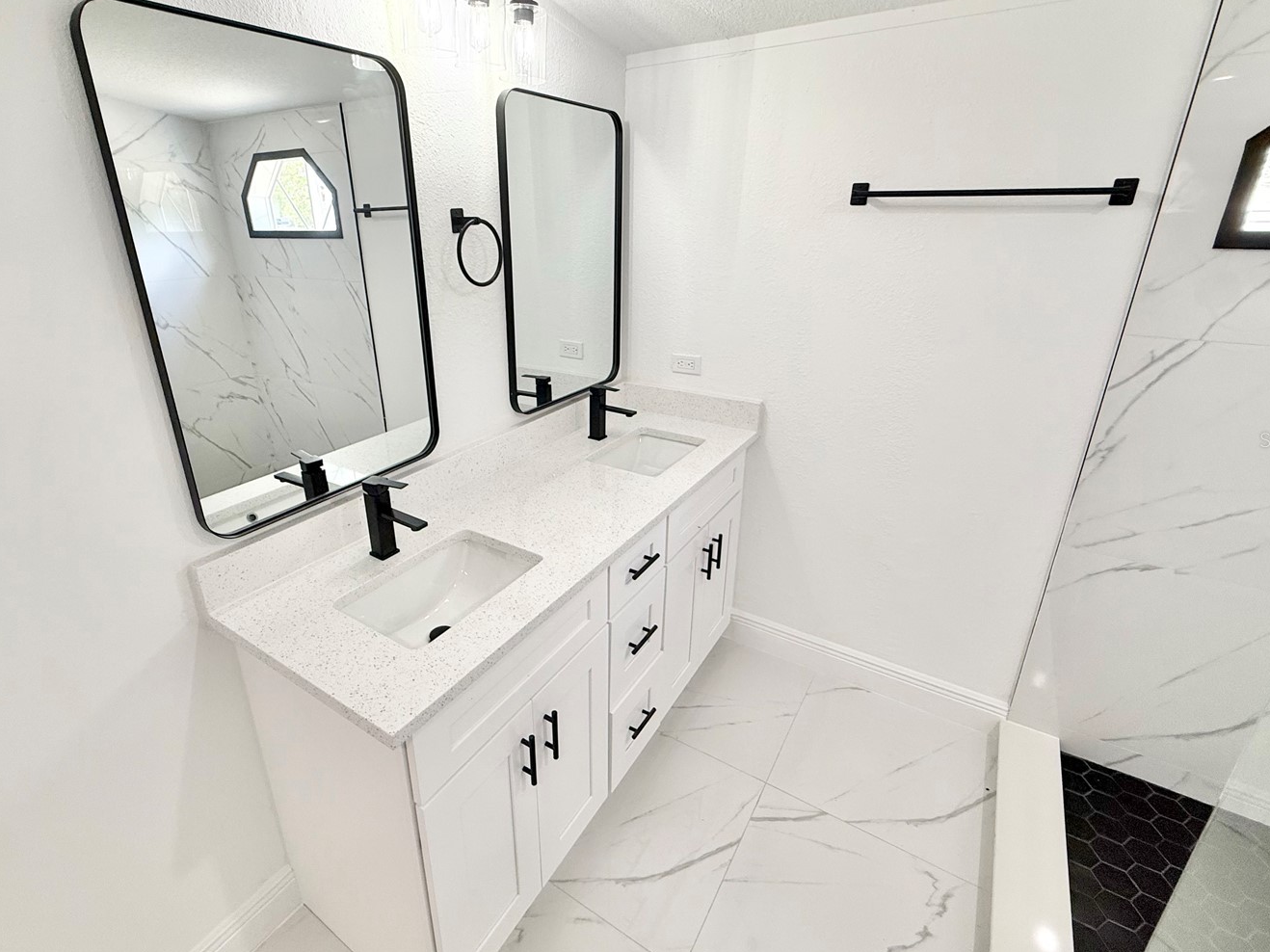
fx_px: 624
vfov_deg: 74.6
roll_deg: +0.8
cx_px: 580
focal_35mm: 17
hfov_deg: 90.8
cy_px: 439
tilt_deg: -19.2
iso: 125
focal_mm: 2.22
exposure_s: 1/120
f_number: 2.2
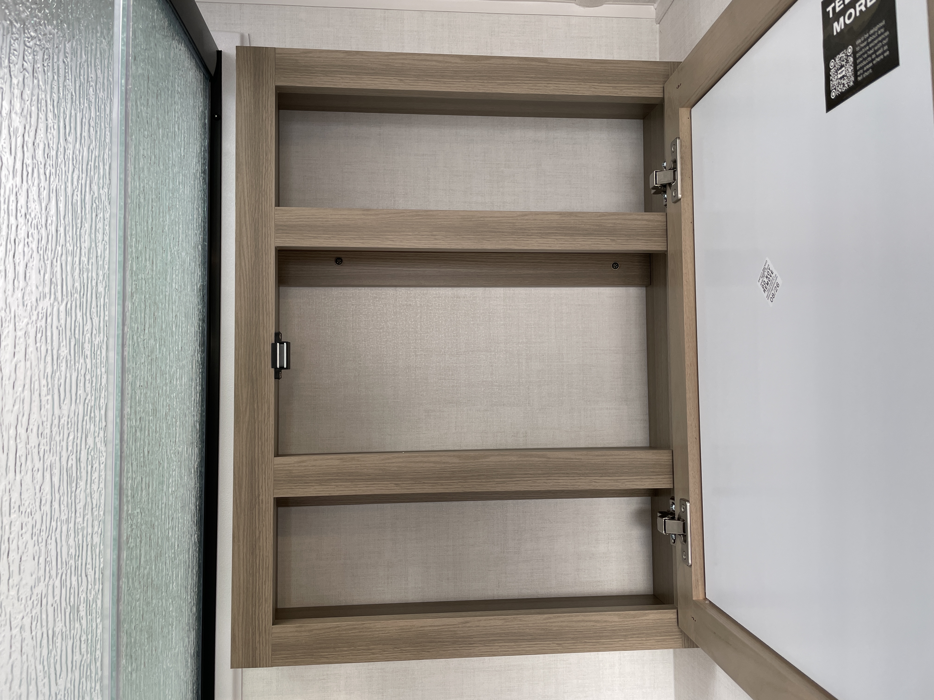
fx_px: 702
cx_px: 467
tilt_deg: +3.0
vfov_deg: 53.1
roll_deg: +3.0
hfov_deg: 67.3
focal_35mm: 26
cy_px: 350
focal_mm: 4.2
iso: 64
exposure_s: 1/121
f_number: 1.6
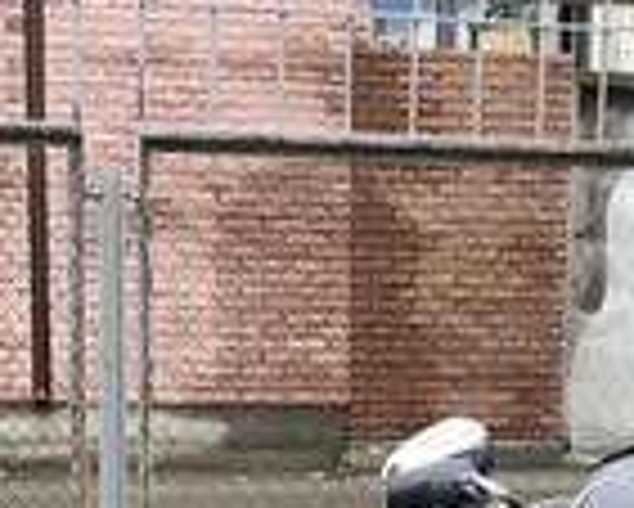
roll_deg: -1.2
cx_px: 389
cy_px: 928
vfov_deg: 11.7
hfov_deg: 15.9
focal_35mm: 121
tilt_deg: -16.6
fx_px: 2272
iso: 20
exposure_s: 1/124
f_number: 1.8
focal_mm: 3.99
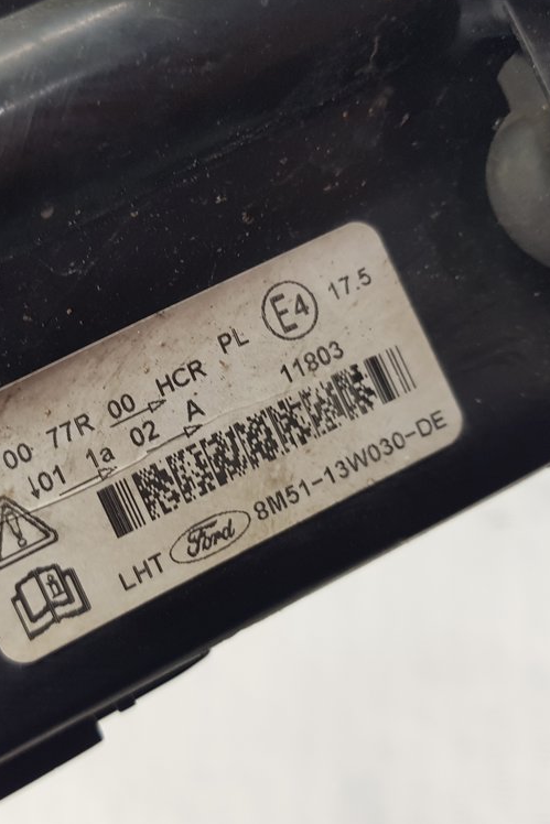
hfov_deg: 35.5
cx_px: 173
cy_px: 408
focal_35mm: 37
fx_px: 847
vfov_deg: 51.9
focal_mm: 4.2
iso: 80
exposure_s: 1/100
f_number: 1.7
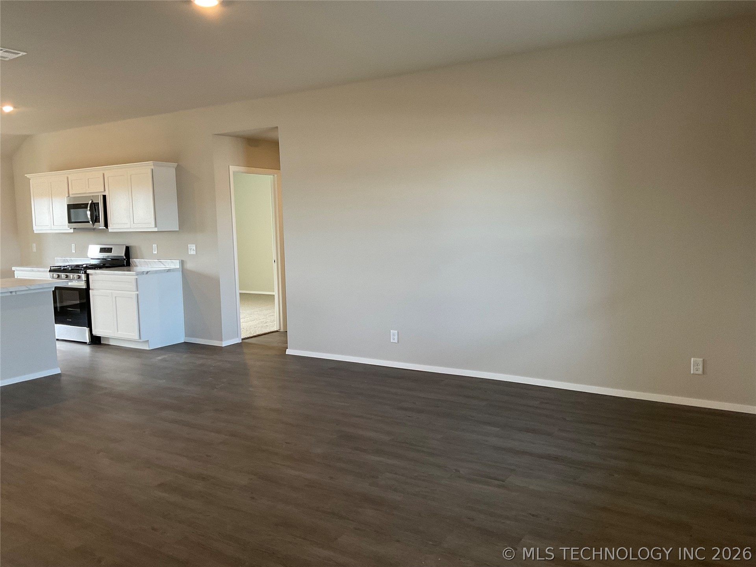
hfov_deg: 61.7
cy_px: 284
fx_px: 633
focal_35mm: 29
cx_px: 378
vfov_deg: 48.2
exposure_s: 1/60
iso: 80
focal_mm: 3
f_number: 1.8
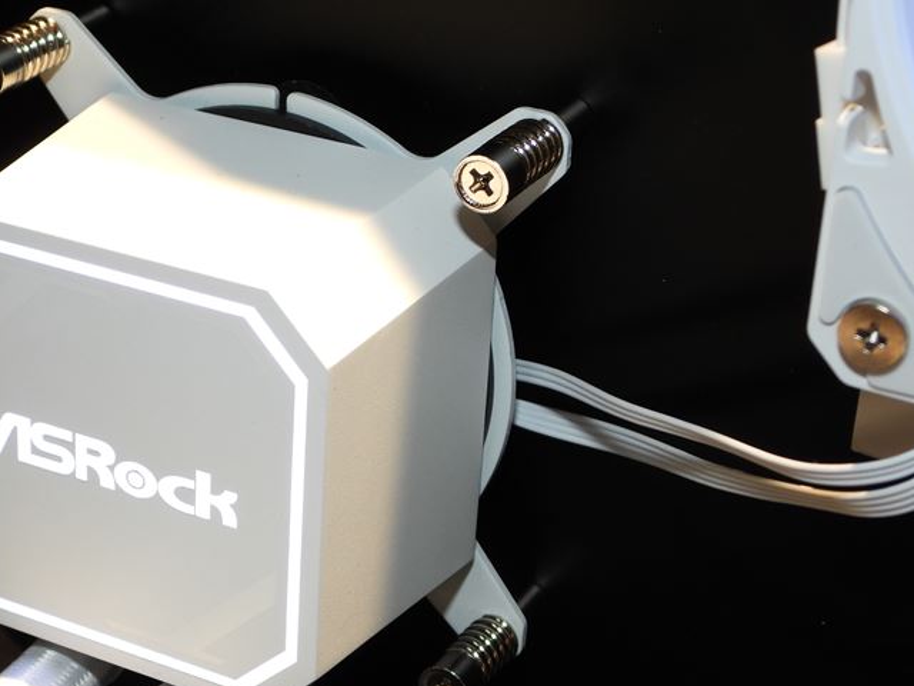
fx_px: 2324
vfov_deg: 16.8
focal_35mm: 88
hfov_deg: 22.0
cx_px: 194
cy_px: 410
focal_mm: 9.8
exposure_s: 1/30
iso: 125
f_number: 3.5
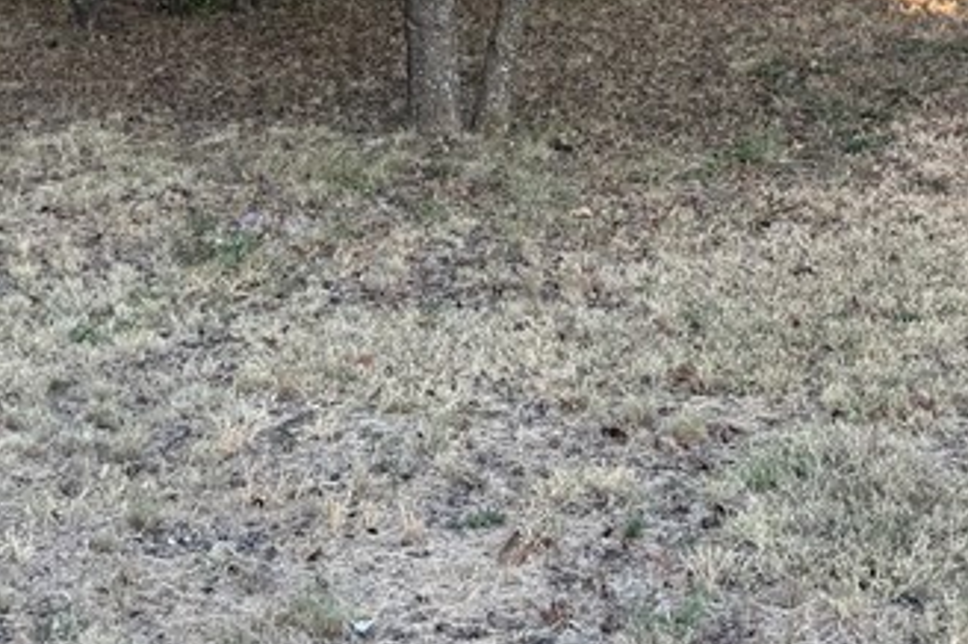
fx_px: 2095
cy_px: 30
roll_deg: +1.1
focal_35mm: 78
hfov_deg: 26.0
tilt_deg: -3.3
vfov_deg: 17.1
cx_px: 422
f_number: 1.78
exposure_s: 1/580
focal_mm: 6.76
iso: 80
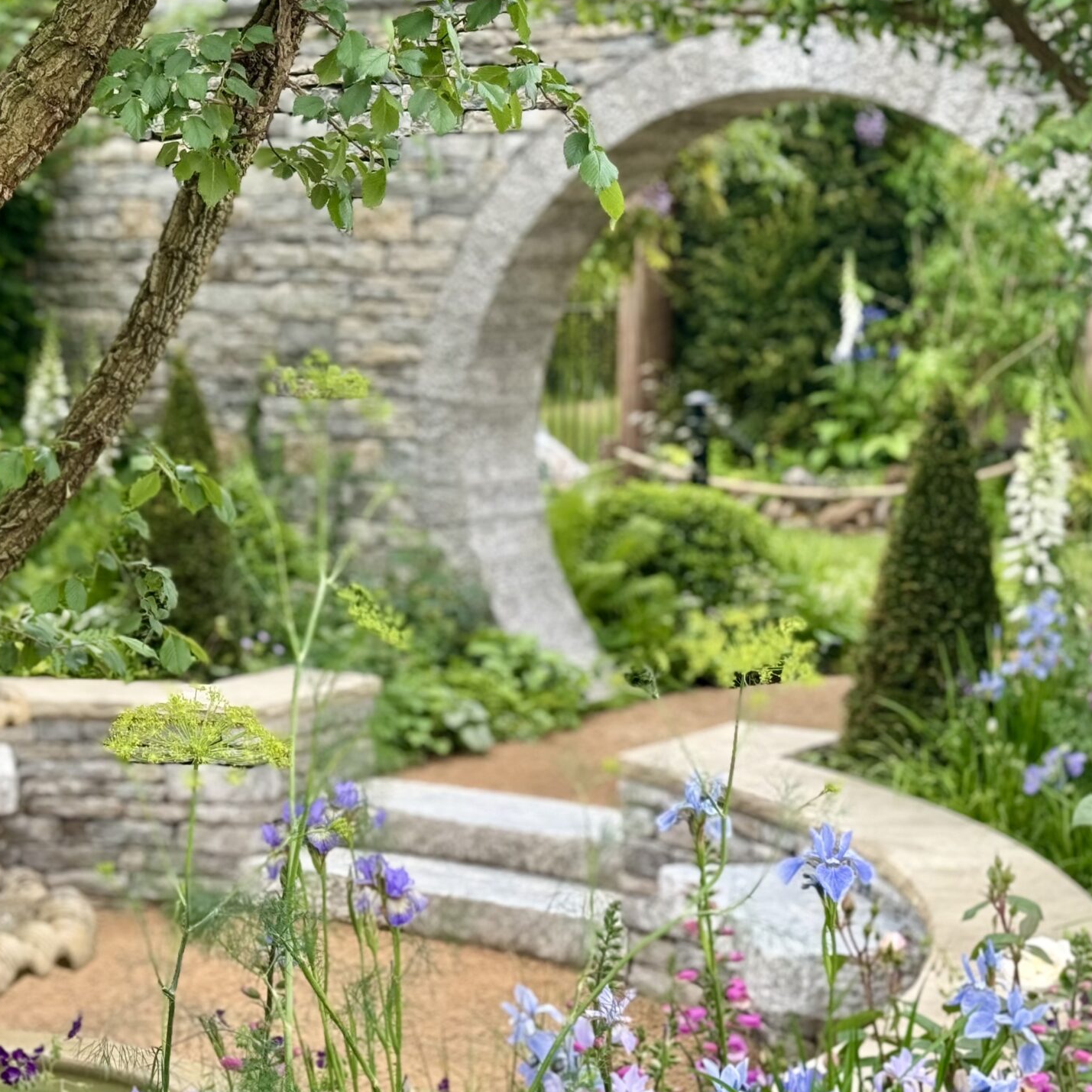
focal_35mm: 76
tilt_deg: -7.9
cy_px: 606
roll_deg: -0.1
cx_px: 238
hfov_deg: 22.5
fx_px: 2712
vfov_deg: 22.8
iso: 64
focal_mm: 6.76
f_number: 1.78
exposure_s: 1/672
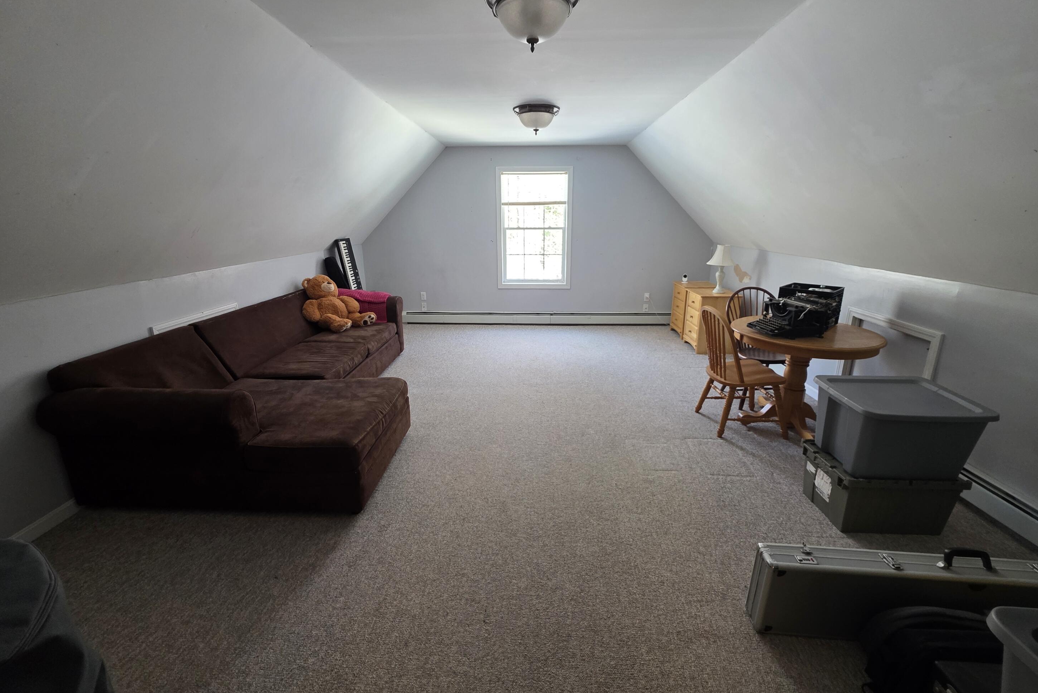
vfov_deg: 81.2
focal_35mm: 14
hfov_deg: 104.2
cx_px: 514
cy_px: 333
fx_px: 404
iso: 250
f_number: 1.9
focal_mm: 2.2
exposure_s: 1/60
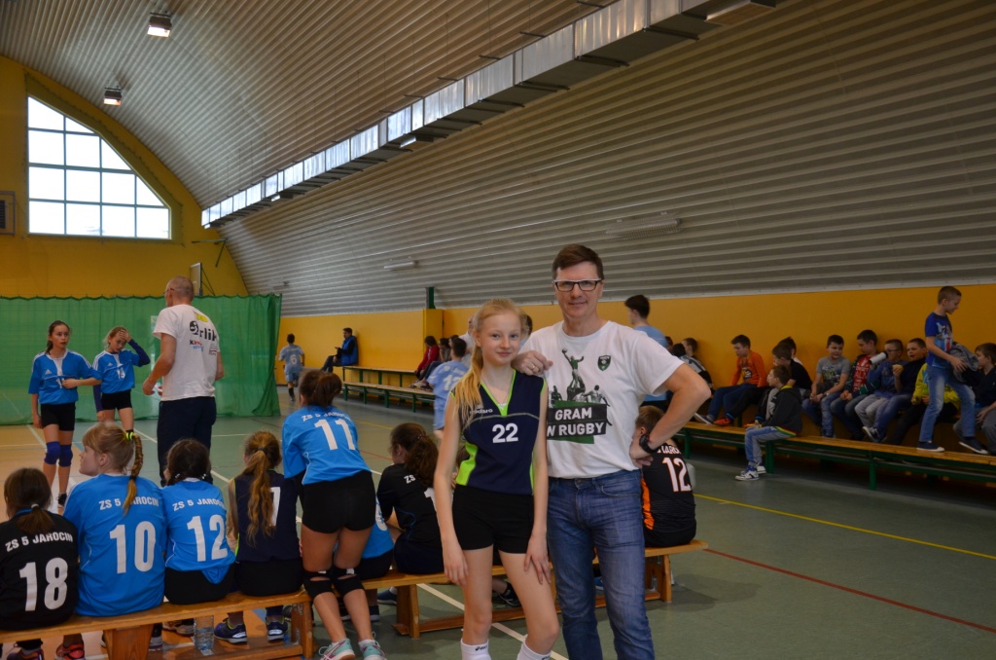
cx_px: 498
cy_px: 330
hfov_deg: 53.2
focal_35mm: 36
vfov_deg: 36.7
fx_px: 994
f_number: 4
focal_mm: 24
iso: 450
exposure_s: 1/60
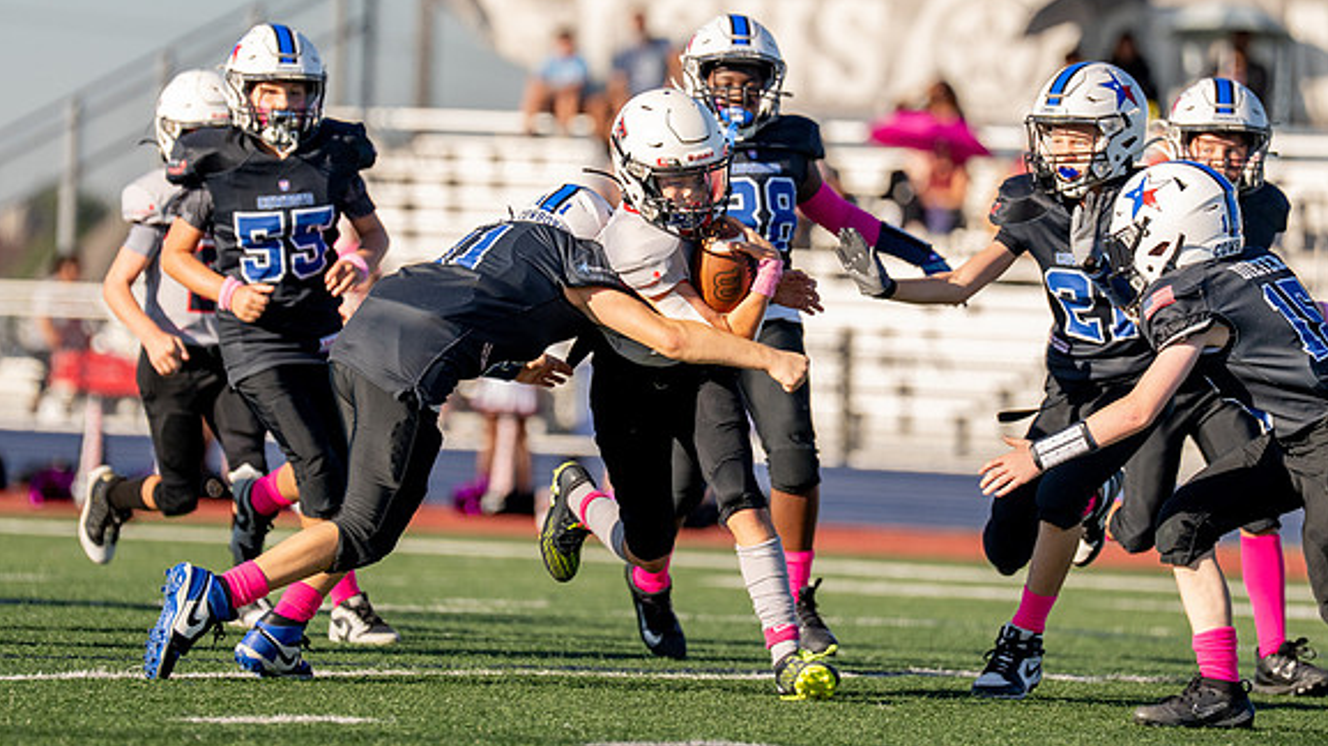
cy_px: 268
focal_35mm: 348
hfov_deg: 6.2
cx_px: 657
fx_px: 12249
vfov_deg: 3.5
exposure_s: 1/5000
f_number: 2.8
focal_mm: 200
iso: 400
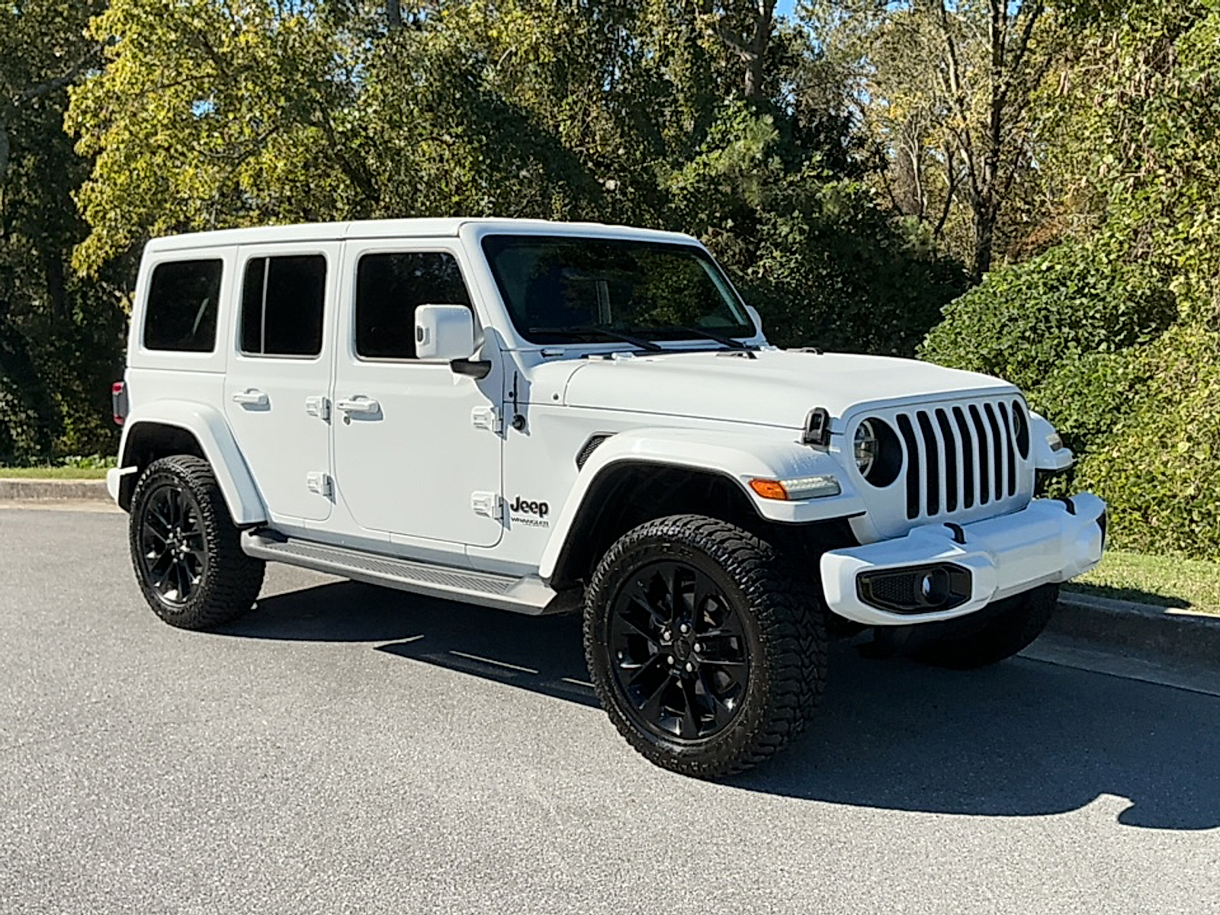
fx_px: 1022
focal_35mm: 29
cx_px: 610
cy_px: 458
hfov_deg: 61.7
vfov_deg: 48.2
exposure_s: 1/1912
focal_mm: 3
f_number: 1.8
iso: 25
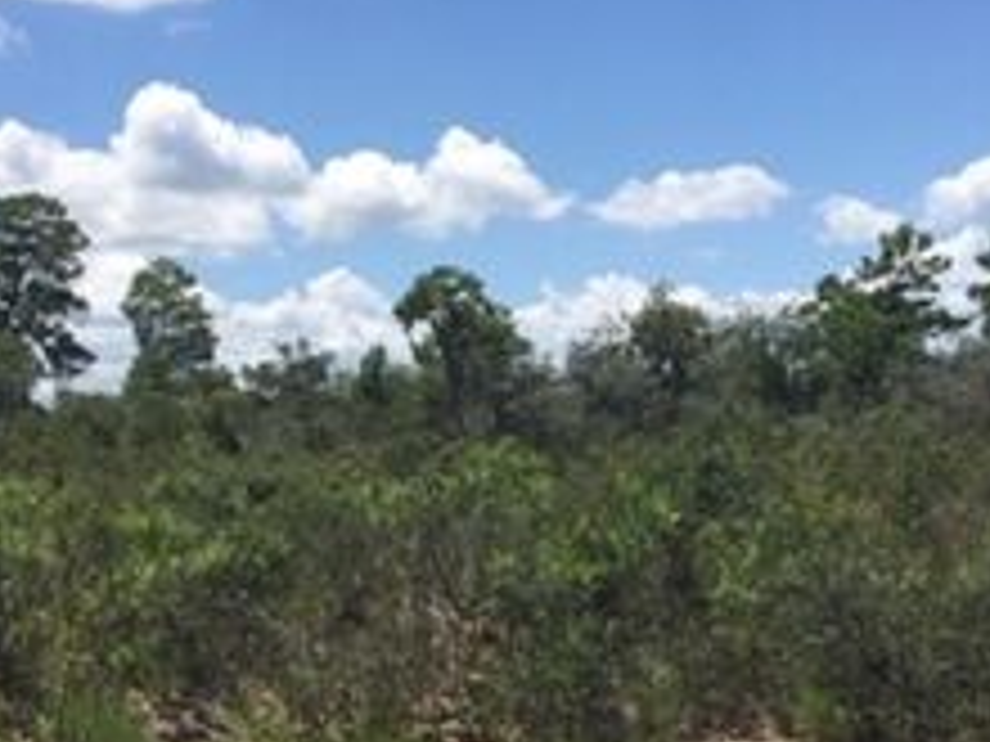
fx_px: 1888
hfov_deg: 29.4
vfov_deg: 22.0
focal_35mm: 66
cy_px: 596
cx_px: 436
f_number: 2.2
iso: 32
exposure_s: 1/2639
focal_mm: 4.15
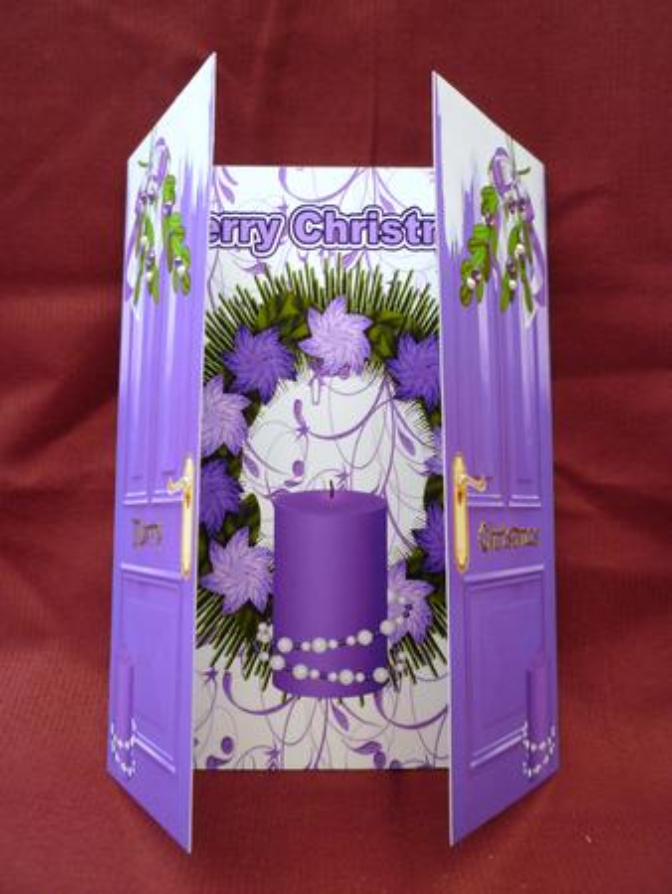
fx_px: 750
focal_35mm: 29
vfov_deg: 61.6
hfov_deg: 48.3
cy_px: 447
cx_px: 336
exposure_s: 1/30
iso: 125
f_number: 3.3
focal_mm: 5.2
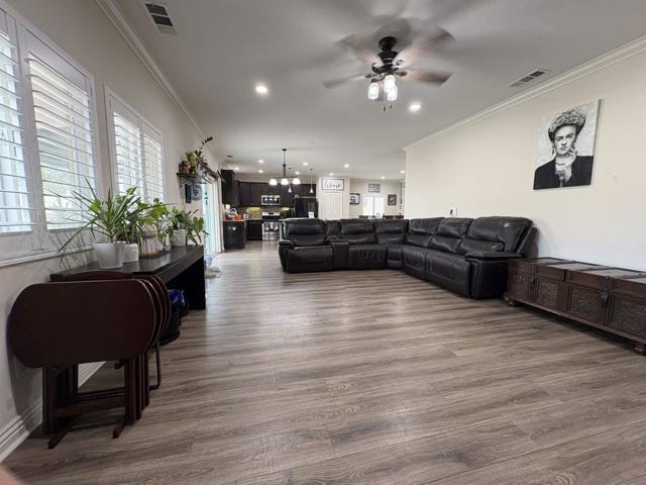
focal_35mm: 14
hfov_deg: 102.1
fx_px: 261
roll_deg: -0.1
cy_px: 242
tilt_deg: -5.5
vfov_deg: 85.7
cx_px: 323
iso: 250
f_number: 2.2
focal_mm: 2.22
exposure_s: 1/60
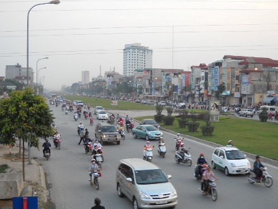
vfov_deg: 35.1
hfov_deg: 45.8
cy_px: 104
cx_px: 139
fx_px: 329
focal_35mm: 41
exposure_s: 1/60
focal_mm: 6.72
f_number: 3.1
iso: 109
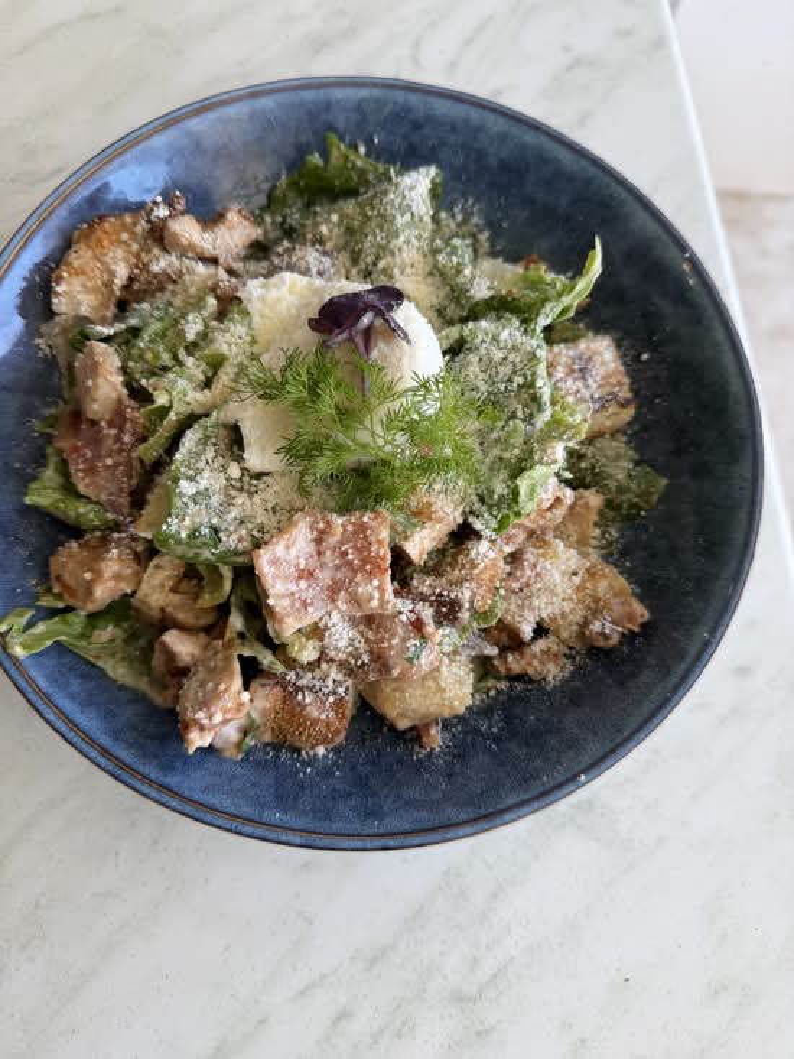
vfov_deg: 71.6
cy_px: 530
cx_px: 397
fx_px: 734
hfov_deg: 56.8
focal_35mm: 24
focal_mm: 6.76
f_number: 1.78
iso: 64
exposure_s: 1/121
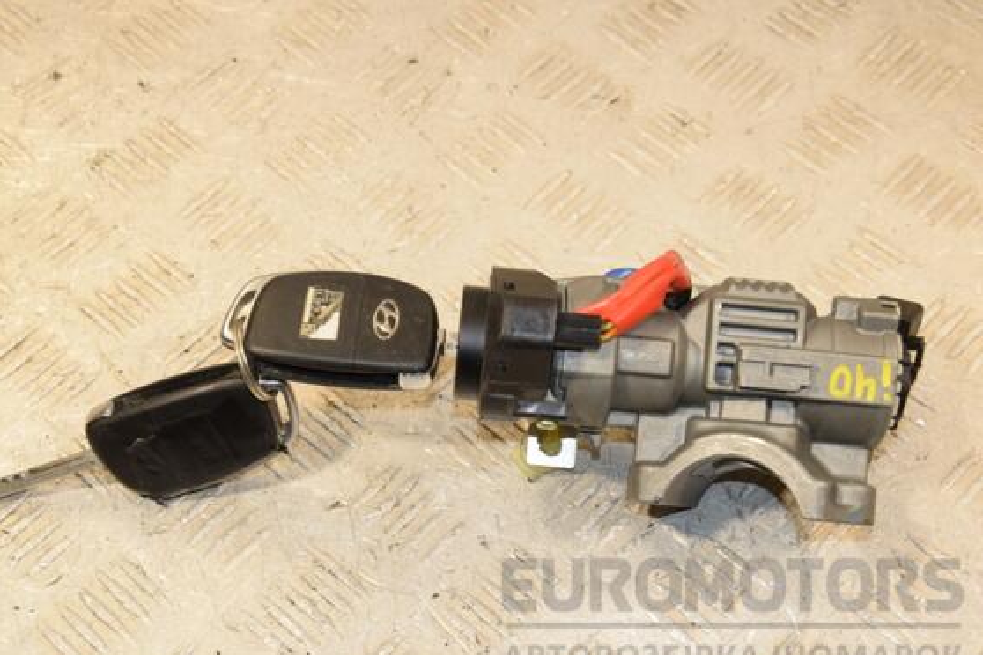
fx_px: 1981
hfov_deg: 27.9
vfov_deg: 18.8
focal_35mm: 73
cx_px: 469
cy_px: 350
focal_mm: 45
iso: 800
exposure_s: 1/200
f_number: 8
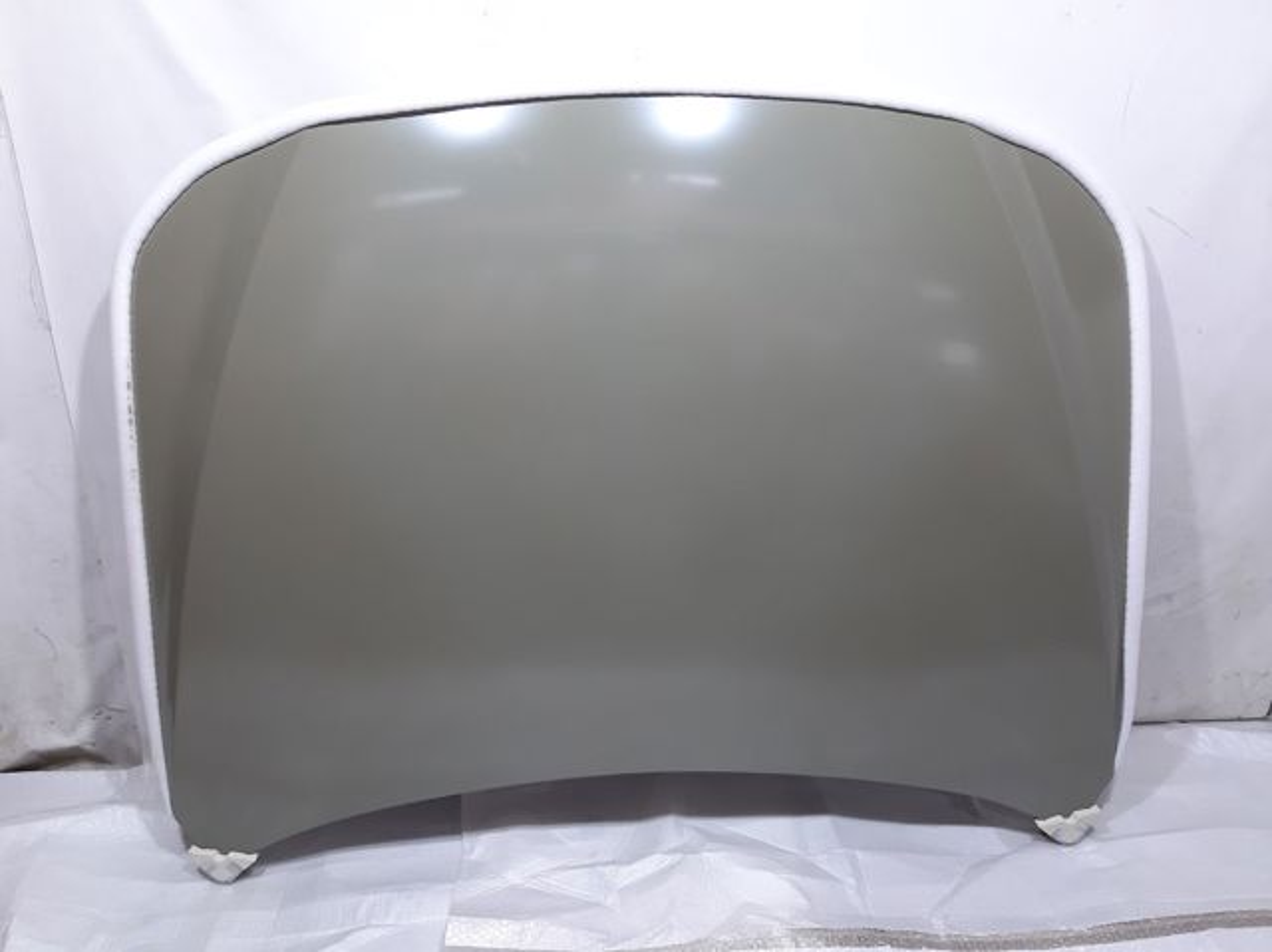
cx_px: 636
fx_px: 991
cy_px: 476
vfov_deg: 51.3
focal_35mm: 27
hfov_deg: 65.4
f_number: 1.7
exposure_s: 1/50
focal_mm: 3.93
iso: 160
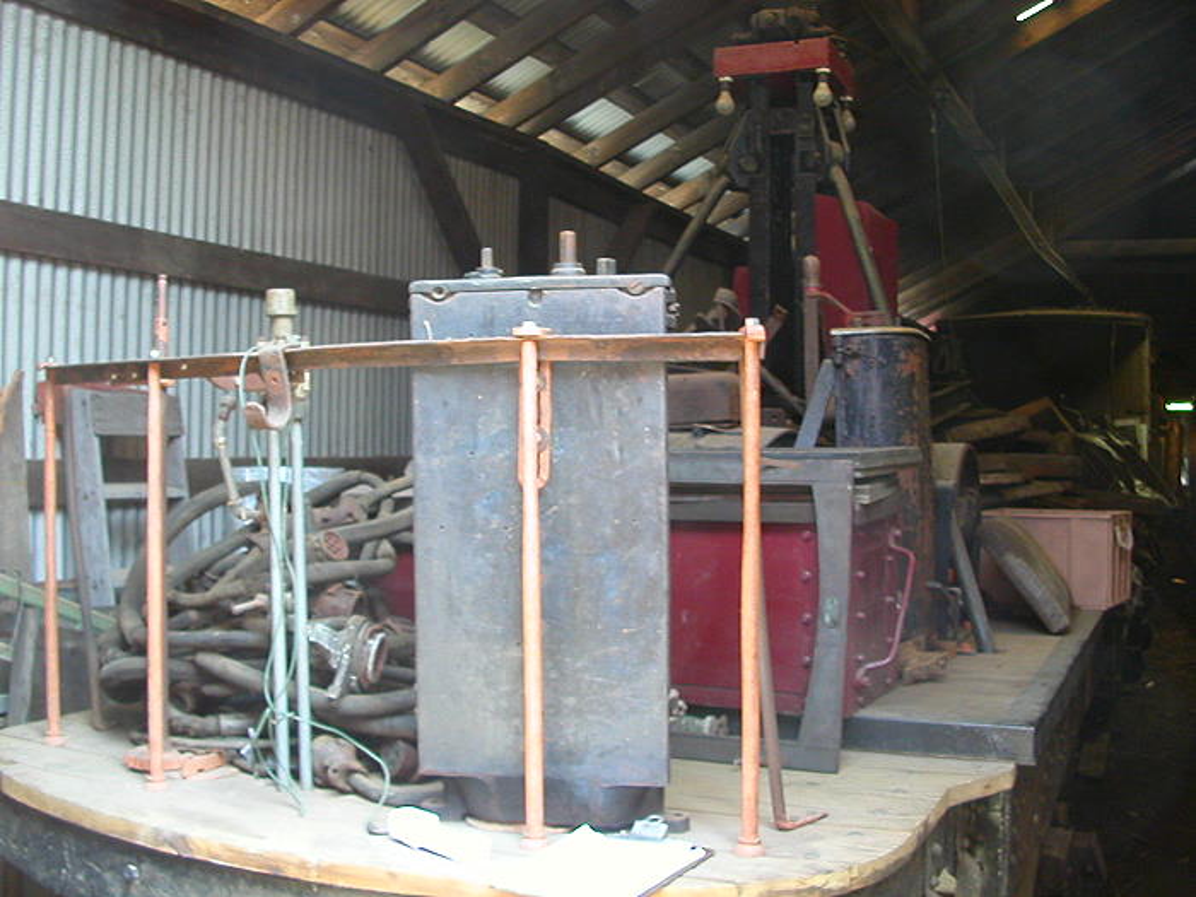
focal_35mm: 37
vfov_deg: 38.7
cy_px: 448
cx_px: 598
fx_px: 1278
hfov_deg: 50.1
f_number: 2.7
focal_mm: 5.6
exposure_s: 1/14
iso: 100
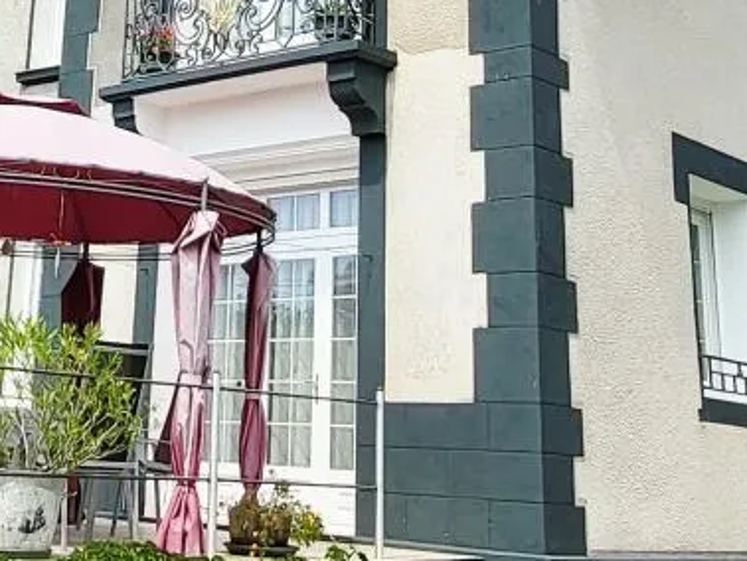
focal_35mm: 66
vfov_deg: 21.3
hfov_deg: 28.7
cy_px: -38
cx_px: 140
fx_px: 1425
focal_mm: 1.74
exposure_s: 1/1078
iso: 32
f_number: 2.2
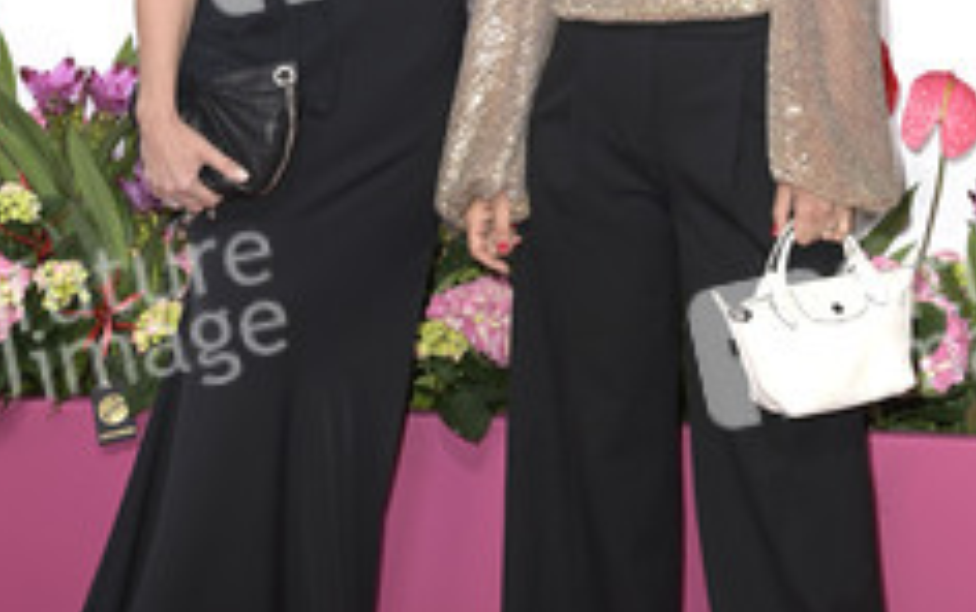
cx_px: 525
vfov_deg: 11.7
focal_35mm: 112
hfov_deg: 18.6
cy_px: 124
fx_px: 2982
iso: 640
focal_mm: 65
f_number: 5.6
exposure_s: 1/250
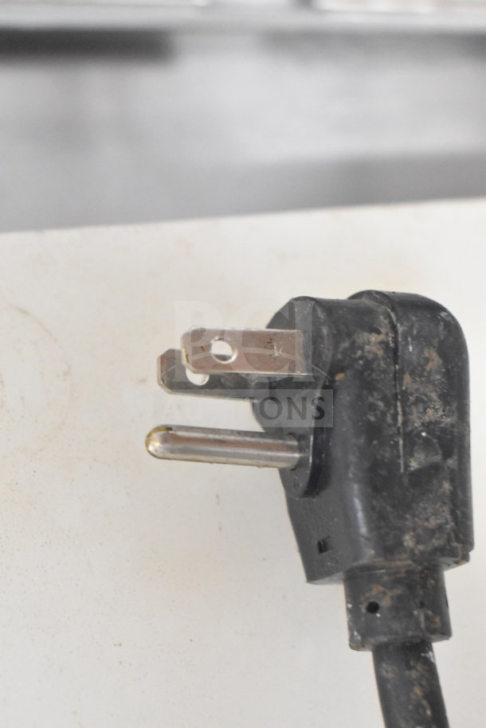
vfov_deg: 29.9
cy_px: 364
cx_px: 243
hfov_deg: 20.2
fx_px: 1367
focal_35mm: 68
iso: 7200
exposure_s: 1/80
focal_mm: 45
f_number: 5
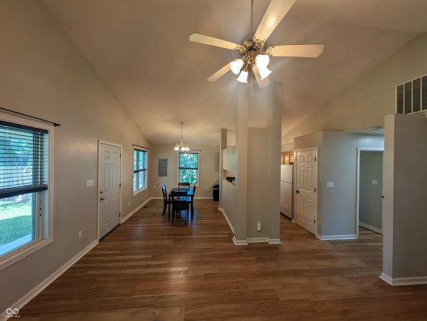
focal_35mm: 12
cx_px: 214
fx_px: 148
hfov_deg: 110.5
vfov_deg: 94.6
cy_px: 160
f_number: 1.7
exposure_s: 1/120
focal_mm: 2.02
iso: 72
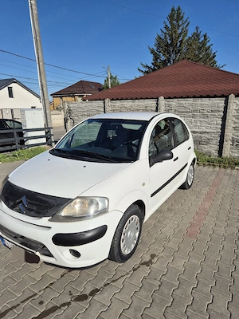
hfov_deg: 58.9
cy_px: 160
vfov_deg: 73.9
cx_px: 120
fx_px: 212
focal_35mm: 23
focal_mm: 5.4
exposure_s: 1/5000
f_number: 1.8
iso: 25
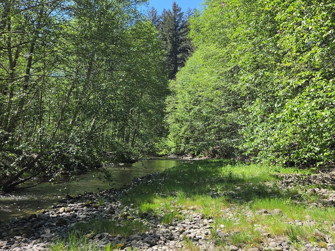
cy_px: 104
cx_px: 168
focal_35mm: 32
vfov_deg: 44.0
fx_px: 310
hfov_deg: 56.8
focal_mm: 5.4
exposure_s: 1/1597
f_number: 1.8
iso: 80
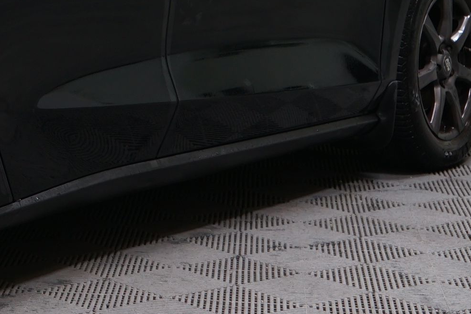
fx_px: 1727
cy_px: -90
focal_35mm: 132
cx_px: -253
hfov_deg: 14.4
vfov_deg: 10.2
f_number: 5.6
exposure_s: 1/20
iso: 400
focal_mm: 33
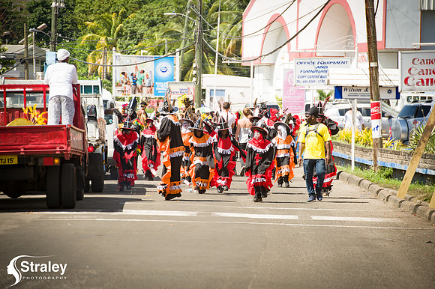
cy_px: 144
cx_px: 218
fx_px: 2415
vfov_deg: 6.9
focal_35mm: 200
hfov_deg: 10.3
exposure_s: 1/160
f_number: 8
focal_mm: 200
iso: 100
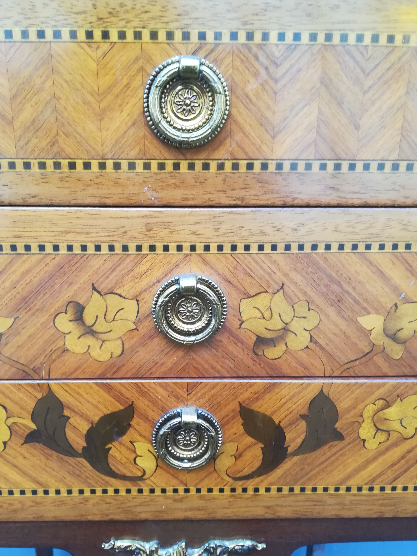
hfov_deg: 49.7
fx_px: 450
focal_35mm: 28
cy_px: 296
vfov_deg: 63.4
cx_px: 193
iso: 160
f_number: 2.2
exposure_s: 1/33.3
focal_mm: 3.83
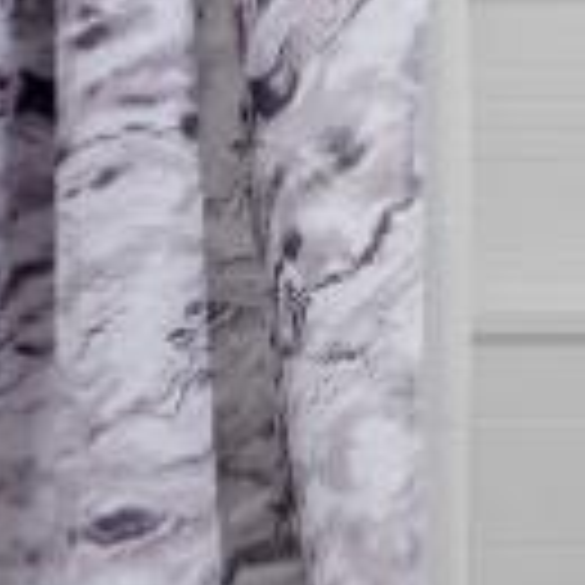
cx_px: 1449
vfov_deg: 12.7
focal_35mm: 137
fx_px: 2619
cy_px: 284
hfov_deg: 10.7
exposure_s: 1/6
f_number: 9
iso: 250
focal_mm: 14
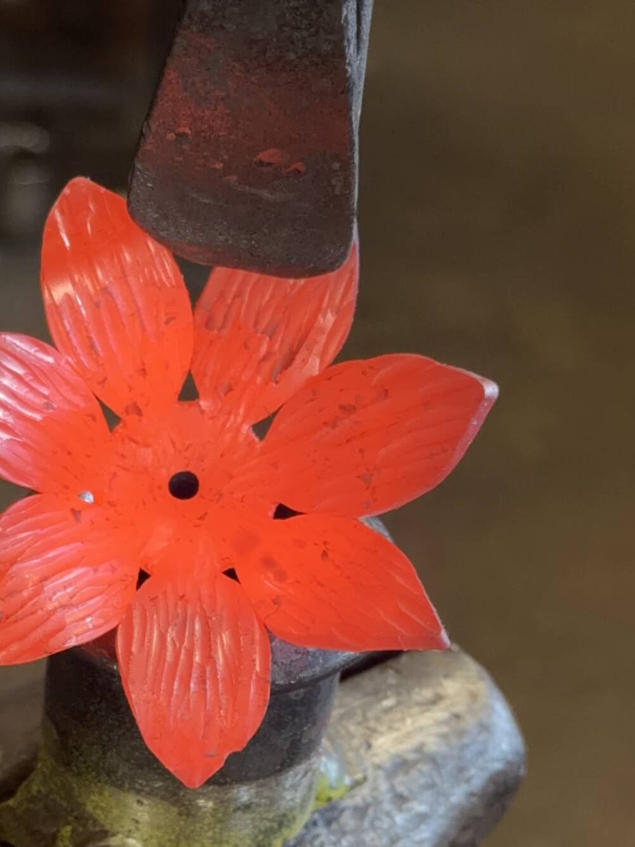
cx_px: 233
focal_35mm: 92
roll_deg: -7.2
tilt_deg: -40.1
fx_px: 2250
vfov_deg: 21.3
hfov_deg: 16.0
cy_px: 529
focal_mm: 6.76
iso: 160
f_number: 1.78
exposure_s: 1/60
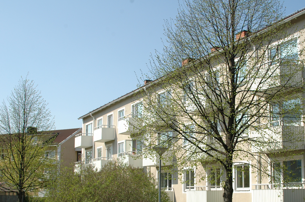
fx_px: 429
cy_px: 134
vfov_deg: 26.4
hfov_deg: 38.8
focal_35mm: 51
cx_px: 200
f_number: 9
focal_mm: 25
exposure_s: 1/320
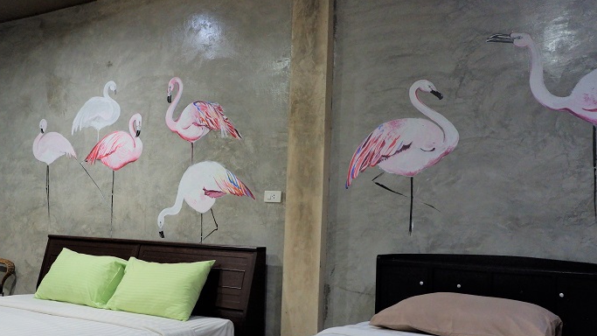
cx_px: 212
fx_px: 633
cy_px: 212
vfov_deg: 29.6
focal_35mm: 40
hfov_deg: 49.8
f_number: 3.8
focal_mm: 19.2
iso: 2000
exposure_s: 1/40
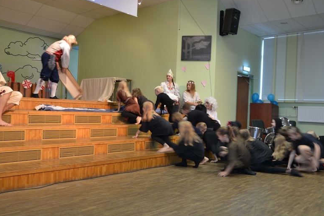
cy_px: 109
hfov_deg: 55.8
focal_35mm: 34
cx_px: 165
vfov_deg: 38.8
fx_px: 306
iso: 200
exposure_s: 1/13
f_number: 3.2
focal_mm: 22
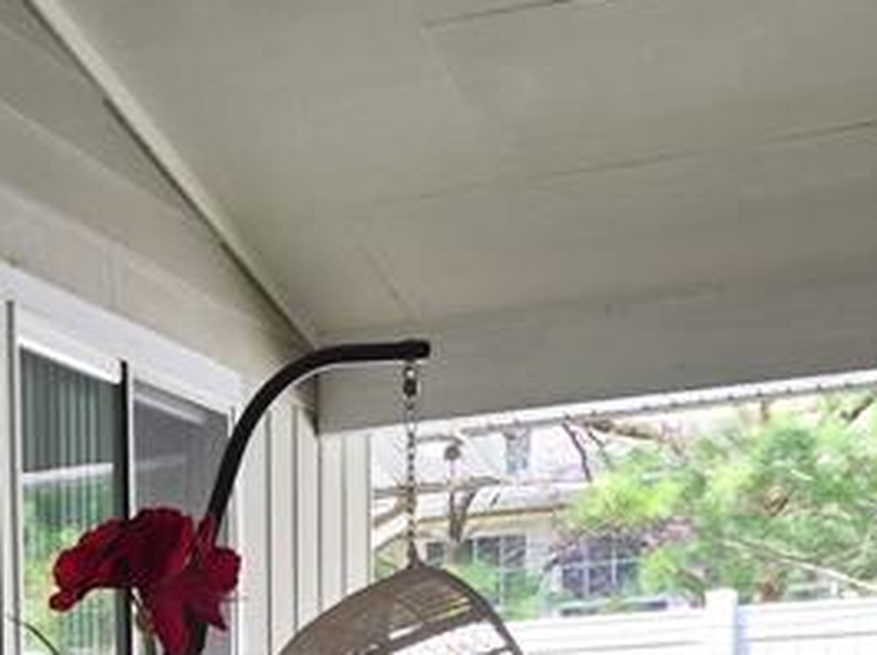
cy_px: 992
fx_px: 2252
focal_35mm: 89
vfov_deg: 15.3
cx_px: -189
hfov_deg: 20.5
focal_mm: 5.4
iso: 80
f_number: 1.8
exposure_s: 1/726
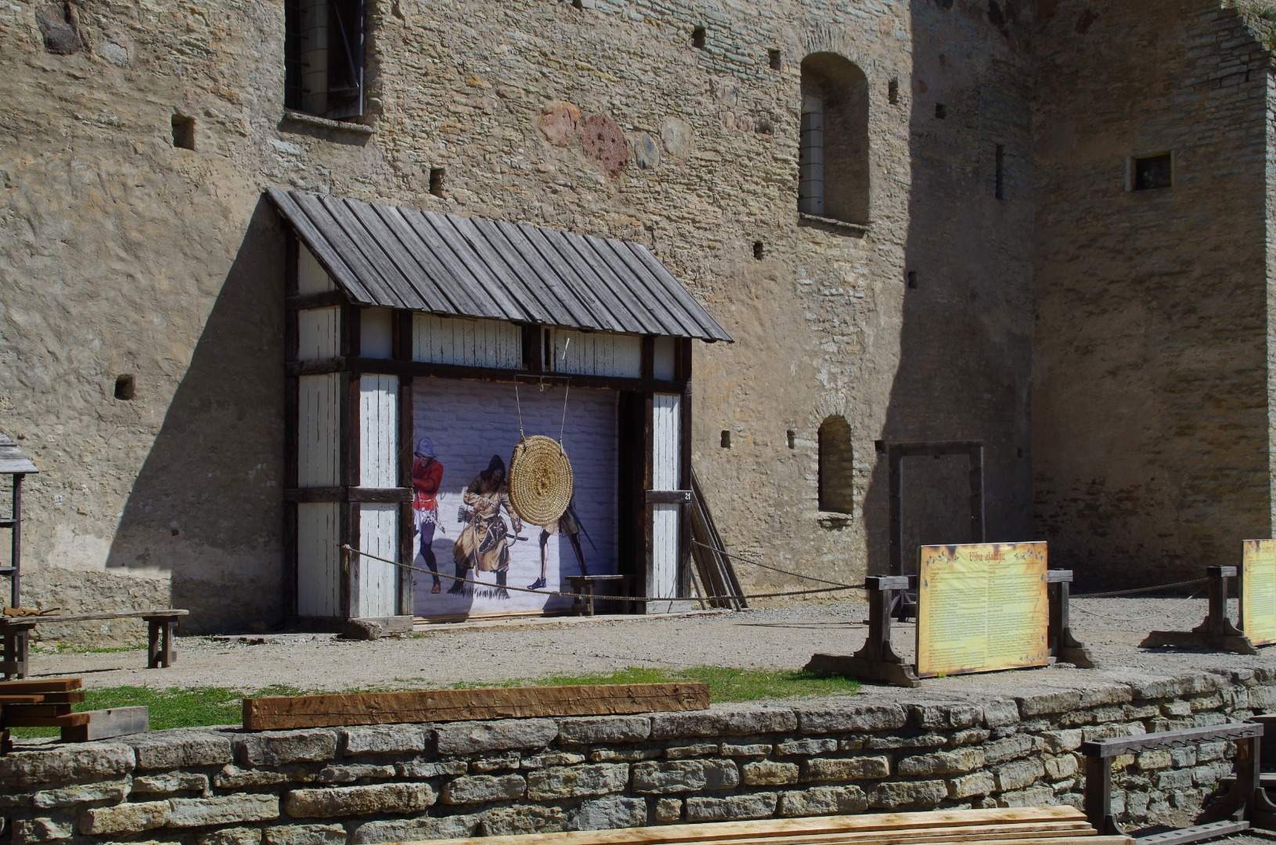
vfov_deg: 27.4
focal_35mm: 49
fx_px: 1733
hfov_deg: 40.4
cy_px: 422
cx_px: 638
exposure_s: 1/160
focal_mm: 33
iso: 100
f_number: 13
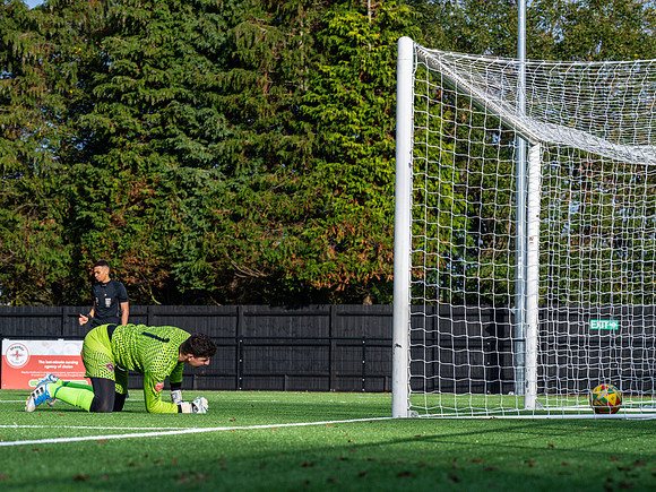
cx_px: 347
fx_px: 2916
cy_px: 245
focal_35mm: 154
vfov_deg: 9.6
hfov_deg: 12.8
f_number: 8
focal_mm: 135
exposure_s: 1/2000
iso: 800
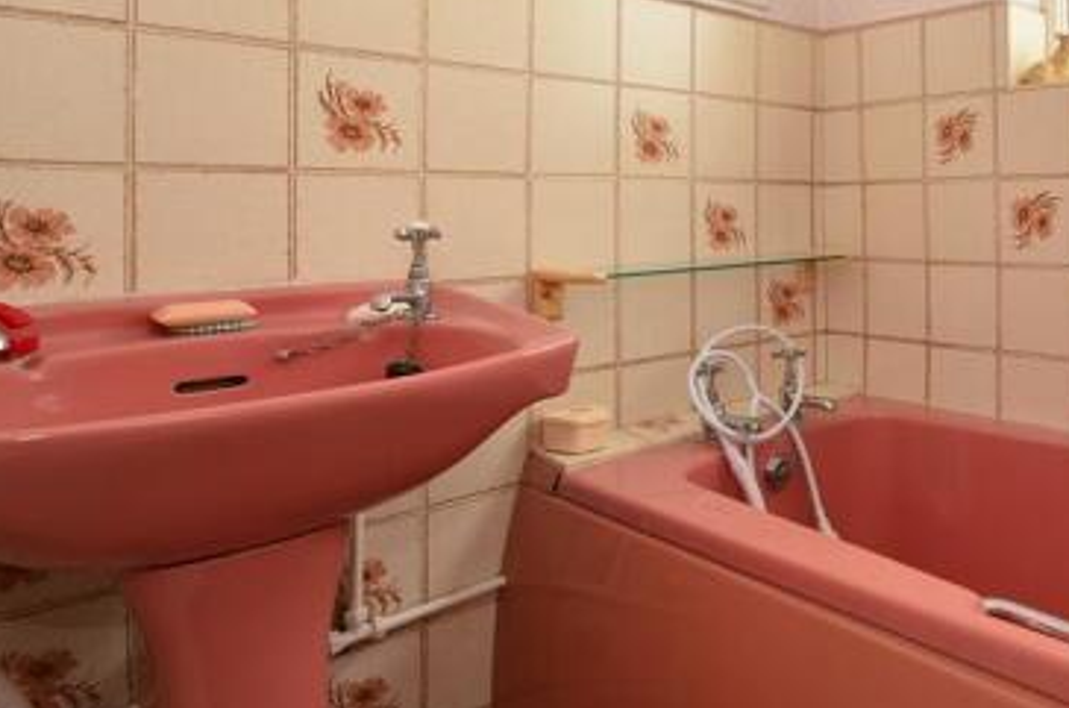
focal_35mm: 27
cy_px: 188
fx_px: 800
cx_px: 852
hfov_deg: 62.0
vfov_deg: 46.2
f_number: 9
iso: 200
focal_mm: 10
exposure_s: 1/5
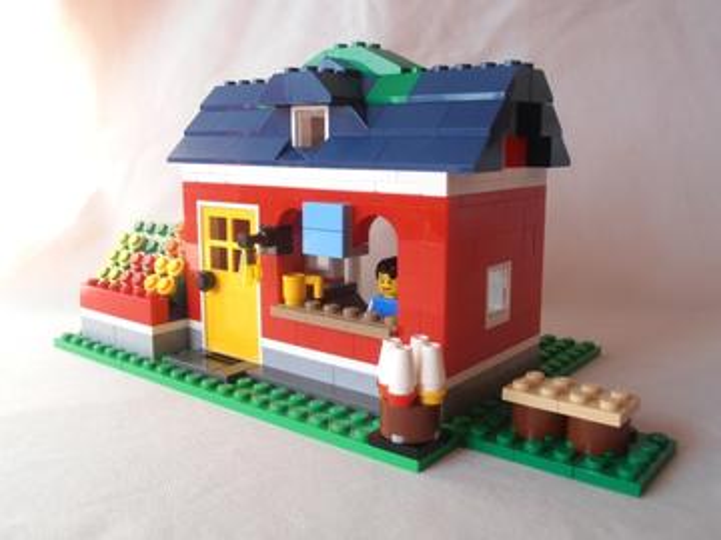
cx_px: 360
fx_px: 771
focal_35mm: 37
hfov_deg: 50.1
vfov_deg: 38.7
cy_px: 270
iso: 80
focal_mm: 6.61
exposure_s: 1/125
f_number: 3.9
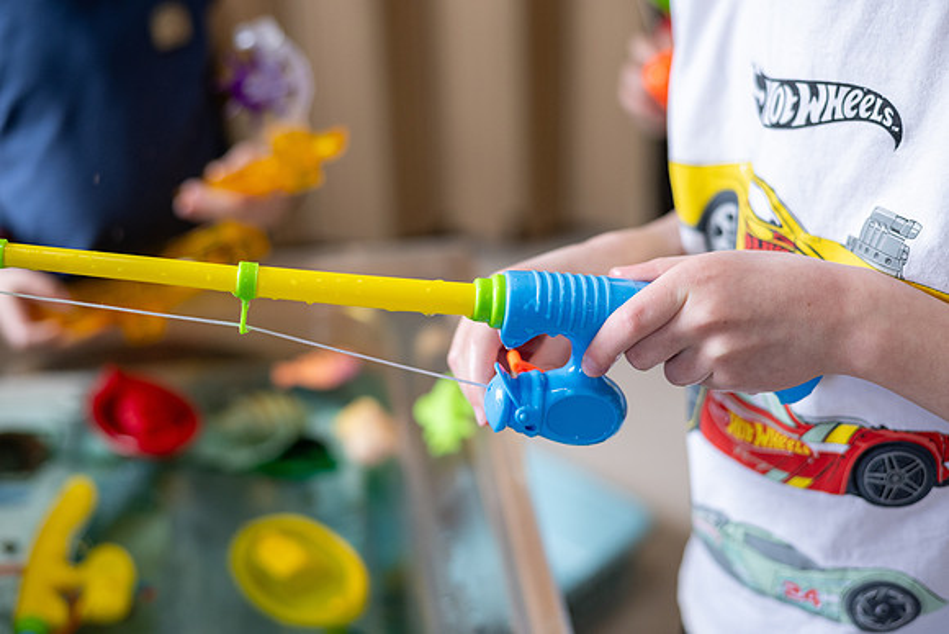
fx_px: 1318
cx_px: 474
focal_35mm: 50
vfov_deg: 27.0
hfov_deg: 39.6
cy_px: 317
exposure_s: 1/500
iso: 1000
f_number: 2.8
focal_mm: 50
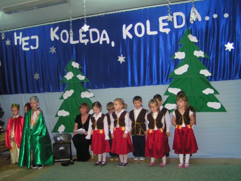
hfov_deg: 49.0
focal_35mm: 38
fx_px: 265
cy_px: 90
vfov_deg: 37.7
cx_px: 120
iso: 200
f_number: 2.8
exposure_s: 1/40
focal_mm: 5.8
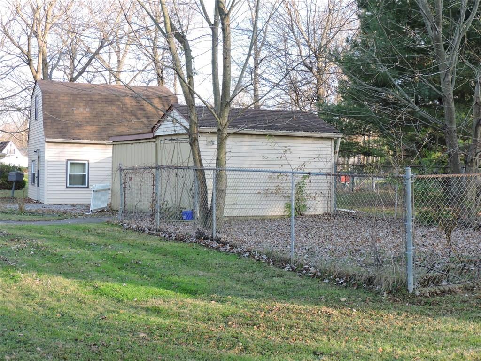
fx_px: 764
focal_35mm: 55
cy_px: 180
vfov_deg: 26.6
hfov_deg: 34.9
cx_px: 240
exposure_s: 1/80
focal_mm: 9.8
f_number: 3.7
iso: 100
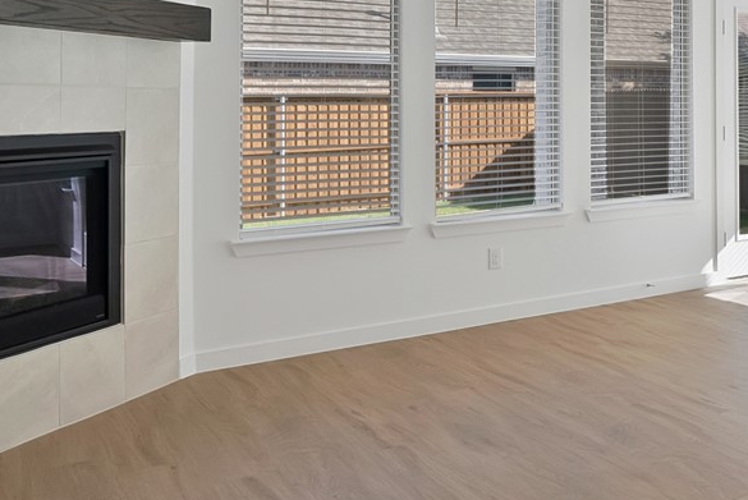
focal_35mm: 41
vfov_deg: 31.6
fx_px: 852
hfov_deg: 39.0
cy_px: 82
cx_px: 822
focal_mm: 12
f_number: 9
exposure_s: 1/50
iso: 640
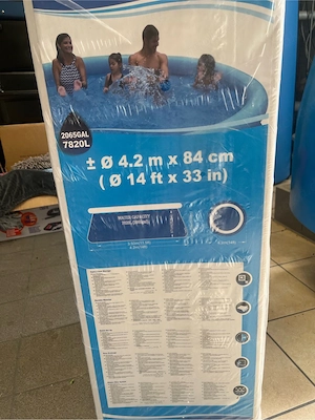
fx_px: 315
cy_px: 210
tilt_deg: -20.4
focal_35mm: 26
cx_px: 158
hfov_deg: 53.1
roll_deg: +6.1
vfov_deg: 67.3
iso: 100
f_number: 1.6
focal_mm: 5.1
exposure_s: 1/100
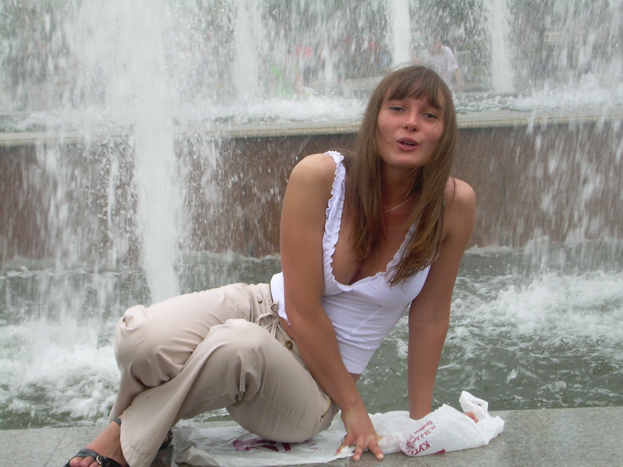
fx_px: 1548
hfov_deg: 22.8
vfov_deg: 17.2
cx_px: 312
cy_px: 234
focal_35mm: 86
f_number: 4.2
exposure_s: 1/115
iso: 50
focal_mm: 14.6
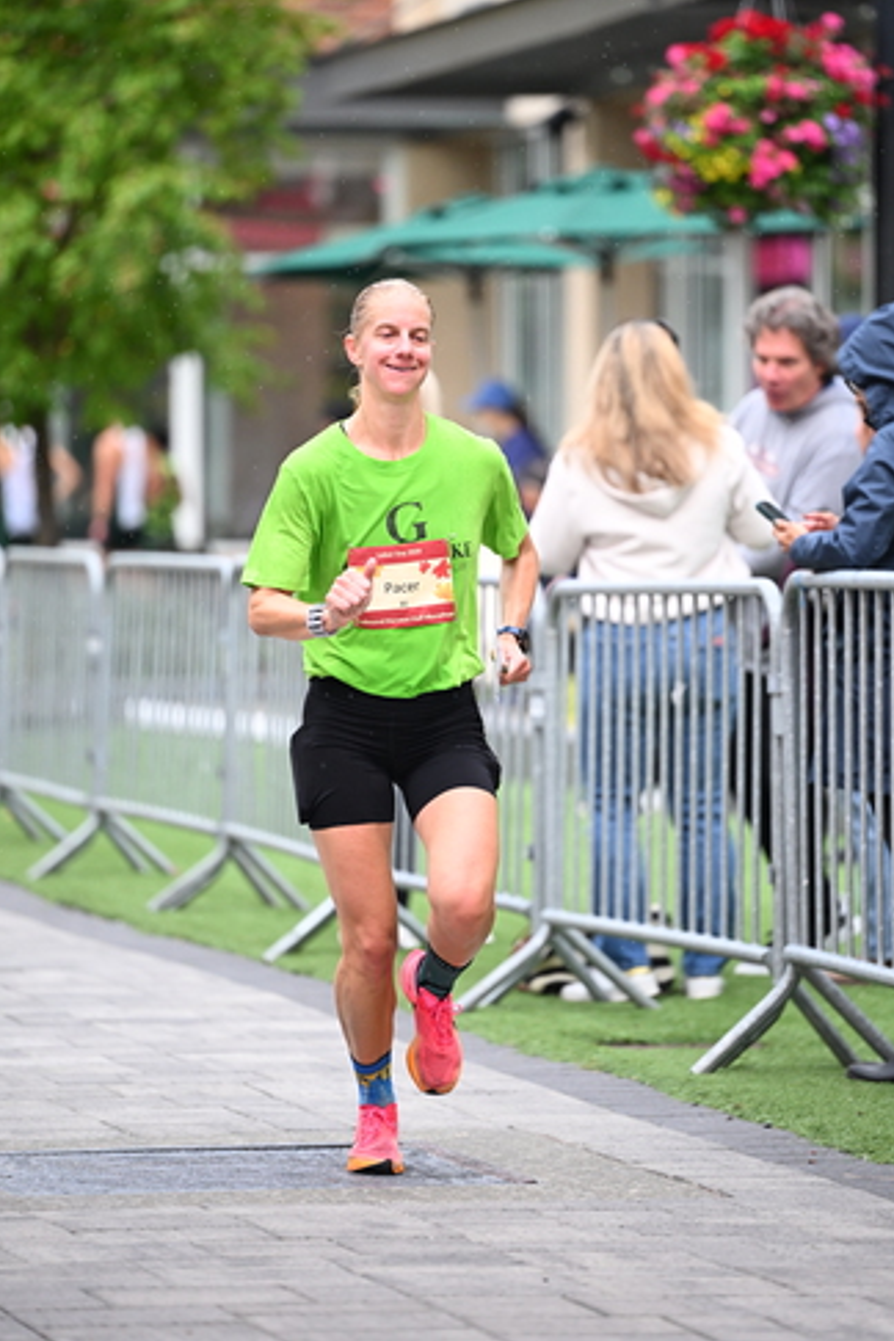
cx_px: 468
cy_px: 588
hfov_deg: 6.9
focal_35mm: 198
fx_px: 7375
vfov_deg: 10.4
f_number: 2.8
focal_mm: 175
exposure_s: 1/1250
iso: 1250
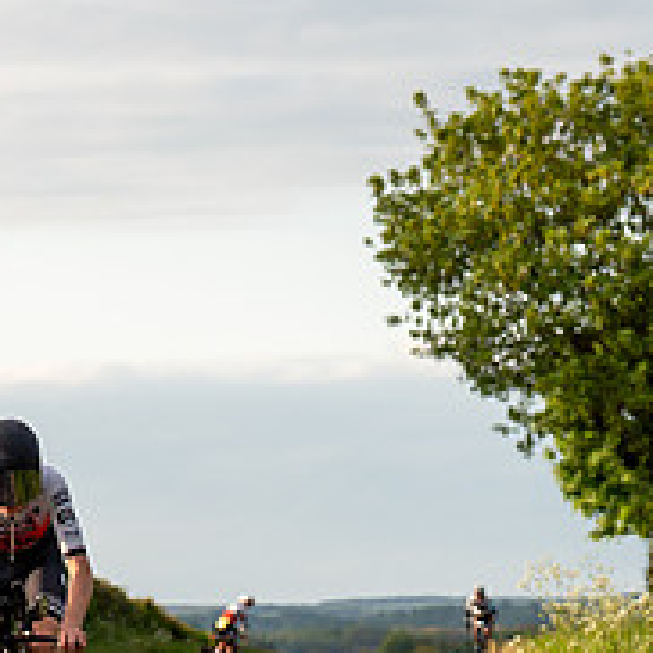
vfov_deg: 6.7
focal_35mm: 259
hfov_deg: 6.7
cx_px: 3
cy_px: 584
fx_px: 5528
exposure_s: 1/1000
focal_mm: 74
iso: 250
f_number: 4
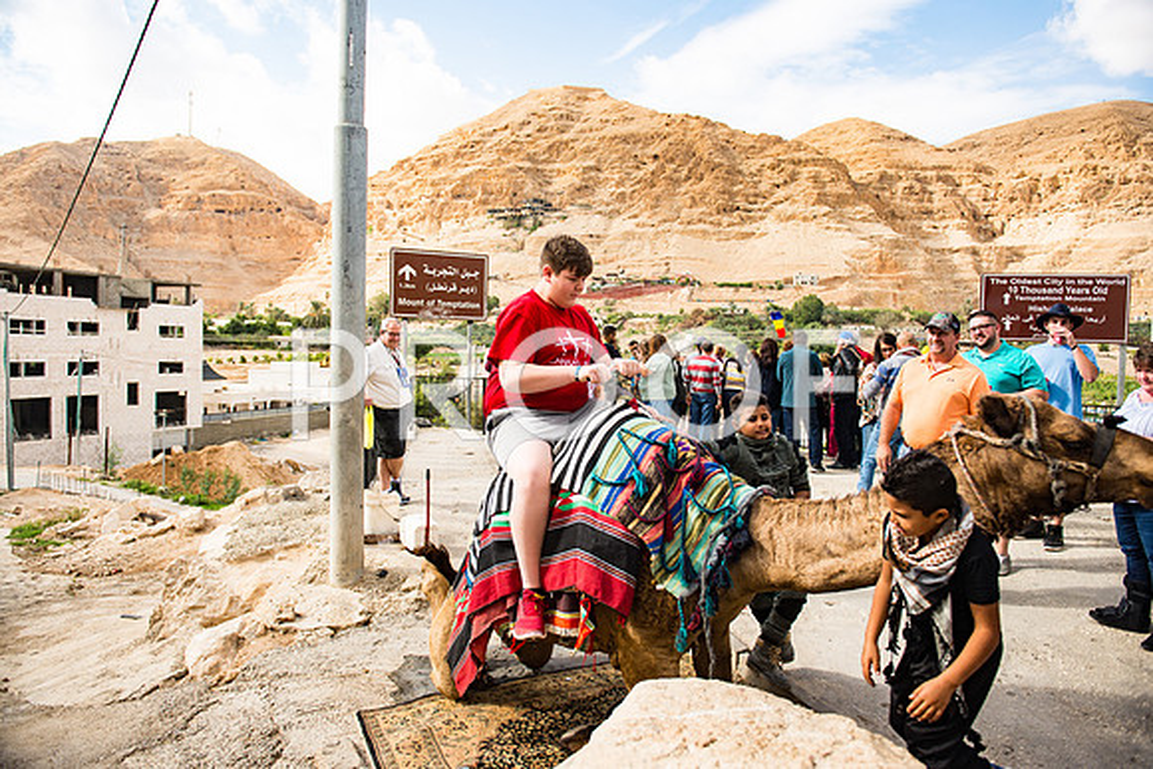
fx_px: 769
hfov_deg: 73.7
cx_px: 576
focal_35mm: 24
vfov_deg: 53.2
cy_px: 384
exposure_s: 1/2500
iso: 200
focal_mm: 24
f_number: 2.8
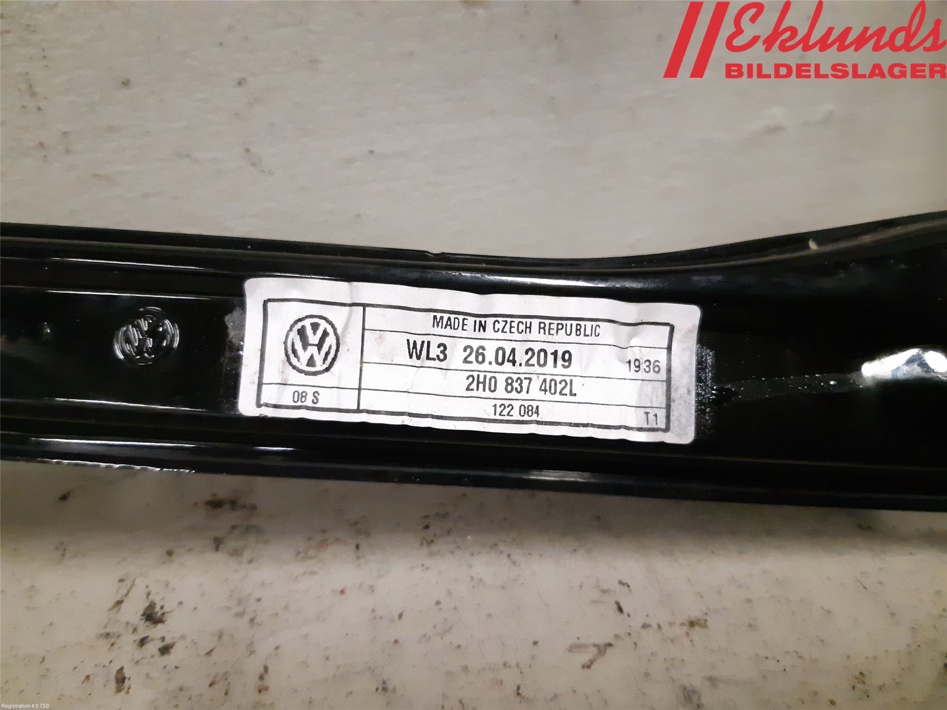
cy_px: 355
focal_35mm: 26
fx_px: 711
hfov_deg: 67.3
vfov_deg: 53.1
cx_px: 474
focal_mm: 3.93
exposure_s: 1/183
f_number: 1.7
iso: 800
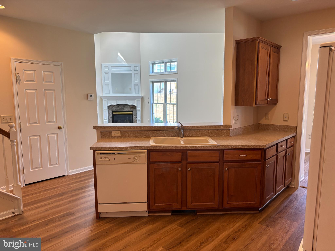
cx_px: 168
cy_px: 126
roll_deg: +0.4
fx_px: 252
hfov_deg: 67.3
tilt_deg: -8.0
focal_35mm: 26
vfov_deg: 53.1
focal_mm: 5.96
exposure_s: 1/120
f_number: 1.6
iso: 125
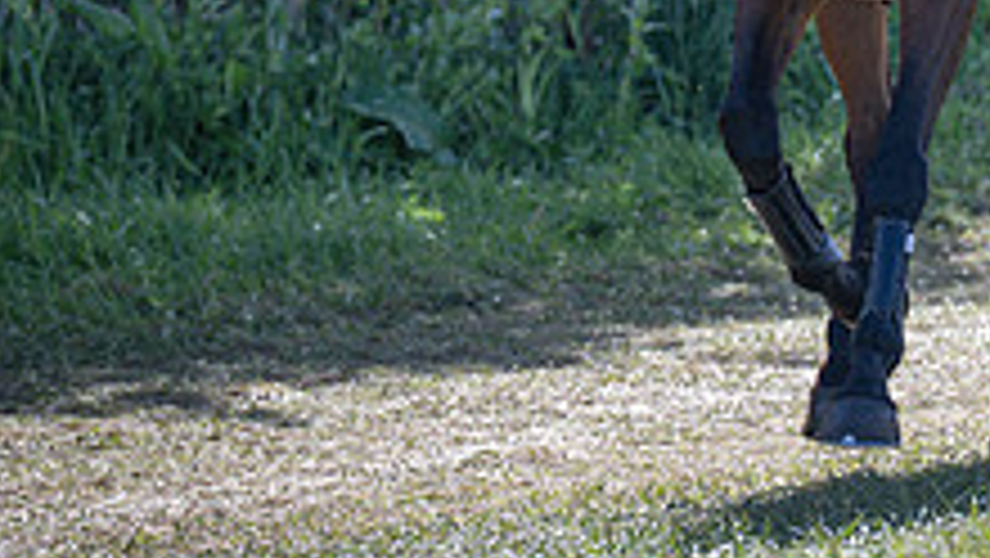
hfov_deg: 2.5
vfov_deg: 1.4
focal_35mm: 862
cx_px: 804
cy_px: -131
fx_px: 22639
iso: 400
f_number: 4
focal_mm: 200
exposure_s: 1/1000
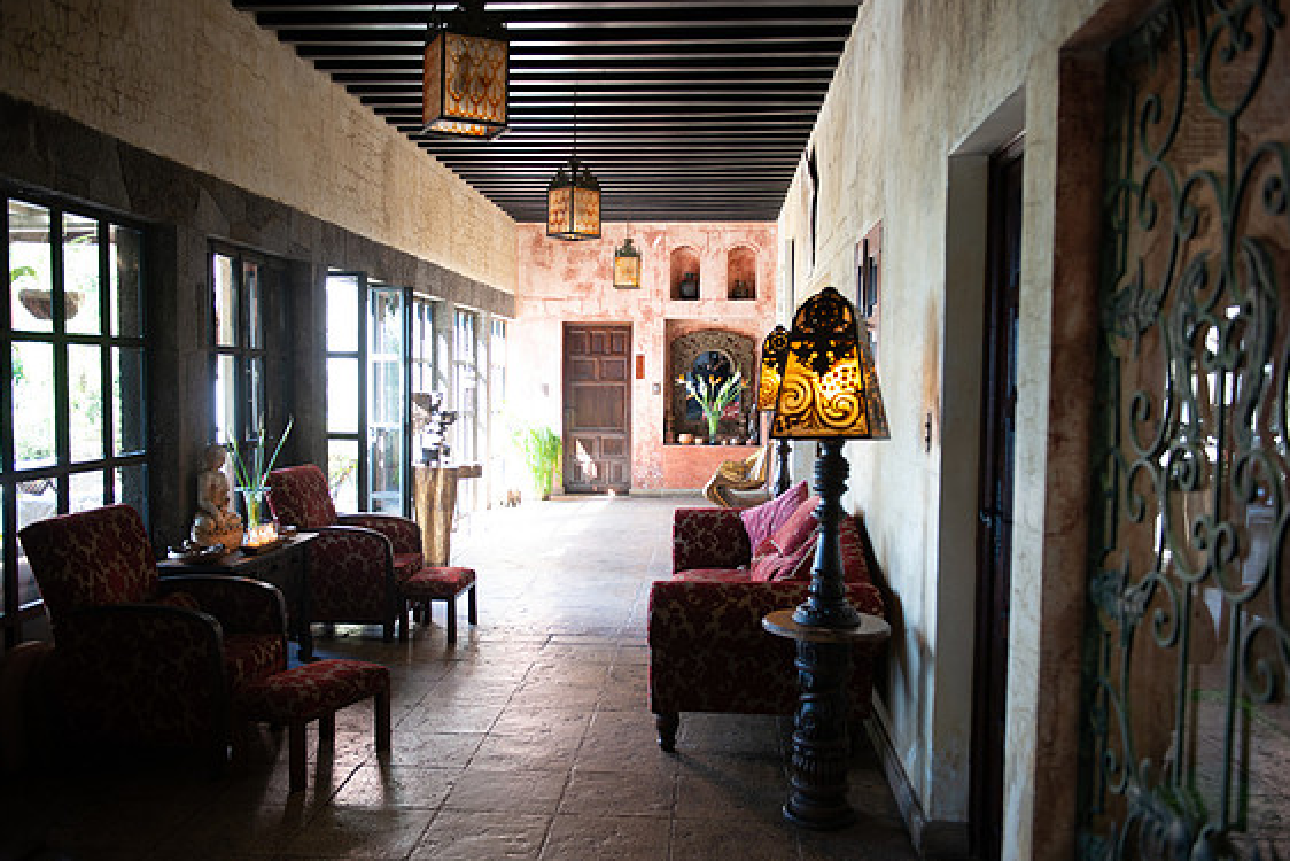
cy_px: 440
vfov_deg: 41.1
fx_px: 1147
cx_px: 638
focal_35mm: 32
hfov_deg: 58.7
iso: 640
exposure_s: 1/80
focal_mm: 31
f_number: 3.2
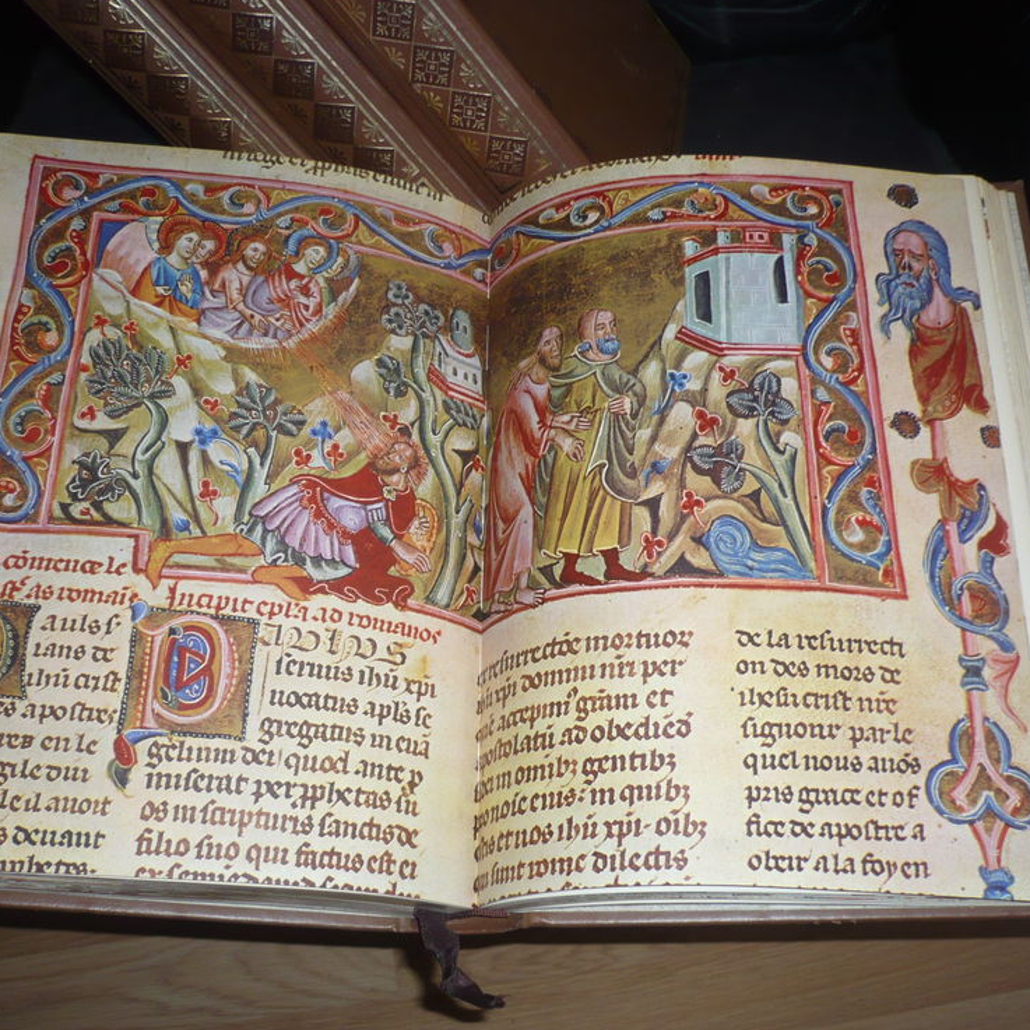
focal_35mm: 42
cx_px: 468
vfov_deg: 40.0
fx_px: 1414
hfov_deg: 40.0
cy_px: 514
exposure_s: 1/30
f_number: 2.8
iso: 100
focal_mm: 5.8
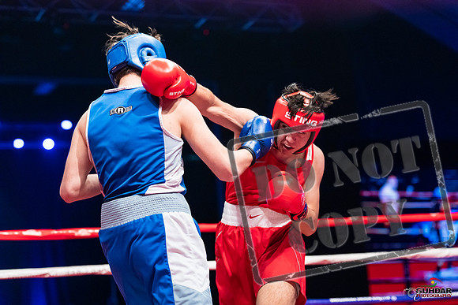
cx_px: 229
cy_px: 152
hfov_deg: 25.1
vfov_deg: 16.9
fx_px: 1031
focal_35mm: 81
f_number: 2.8
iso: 4000
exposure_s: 1/1000
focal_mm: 81
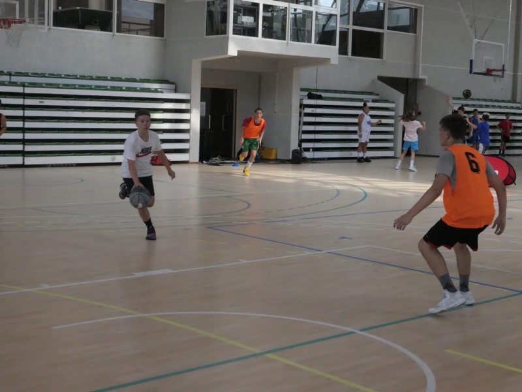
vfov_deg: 25.7
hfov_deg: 33.8
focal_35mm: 57
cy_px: 196
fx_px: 860
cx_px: 261
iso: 3200
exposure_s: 1/2500
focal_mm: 19.2
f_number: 4.5
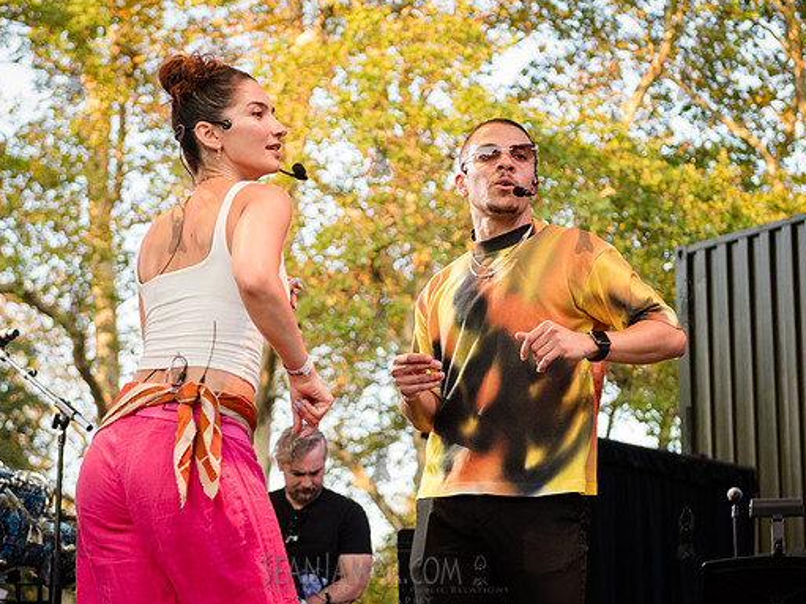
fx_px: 2328
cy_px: 271
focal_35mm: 100
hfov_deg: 19.6
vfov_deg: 14.8
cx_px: 429
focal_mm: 70
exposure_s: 1/800
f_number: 4
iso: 2000
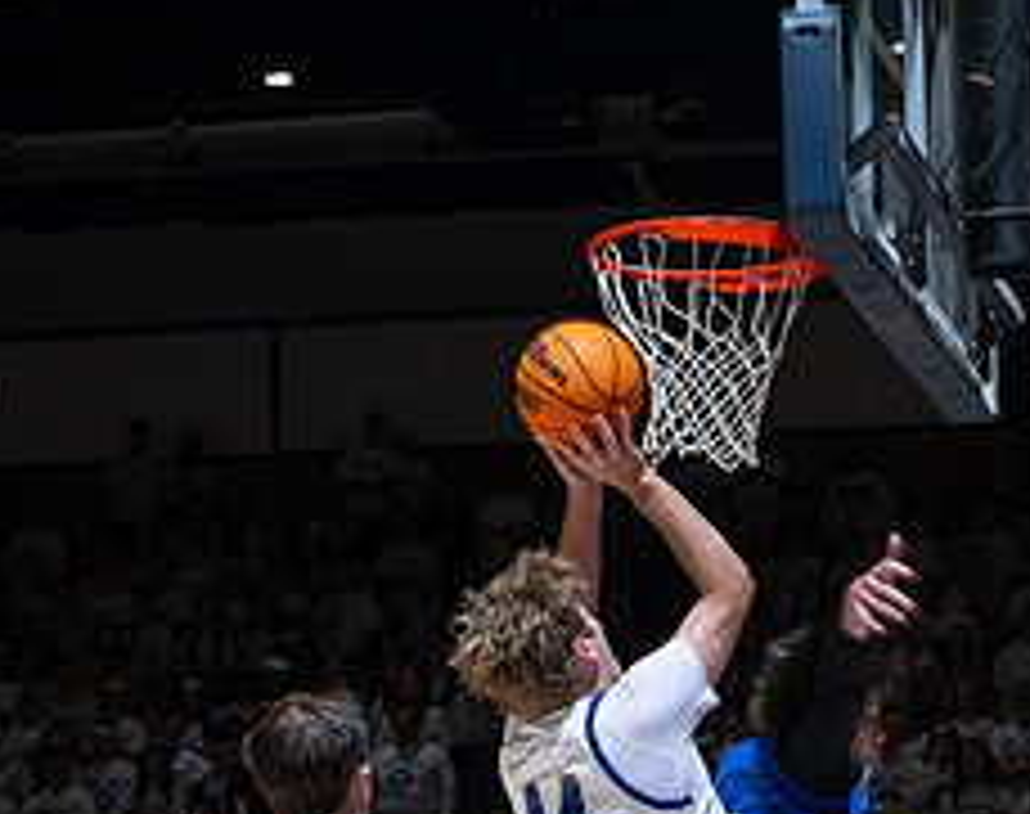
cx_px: 645
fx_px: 4400
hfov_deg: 13.3
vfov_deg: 10.5
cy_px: 882
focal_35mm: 145
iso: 100
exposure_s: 1/60
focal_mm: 51
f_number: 6.3
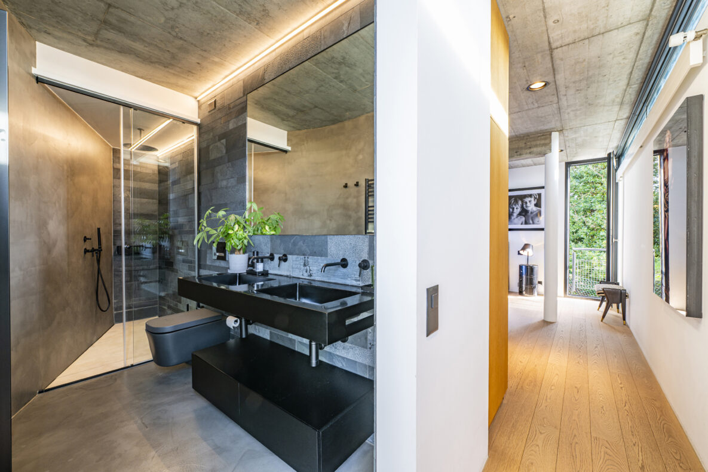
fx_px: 275
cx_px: 354
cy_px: 236
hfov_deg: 104.3
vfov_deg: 81.2
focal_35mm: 14
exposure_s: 1/2.5
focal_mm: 14
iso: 64
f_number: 9
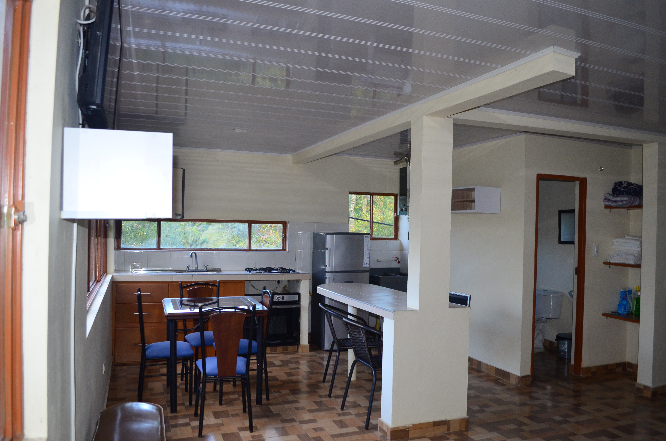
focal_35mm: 27
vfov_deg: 47.7
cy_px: 220
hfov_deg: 67.5
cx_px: 333
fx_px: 498
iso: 800
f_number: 3.5
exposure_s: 1/160
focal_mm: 18
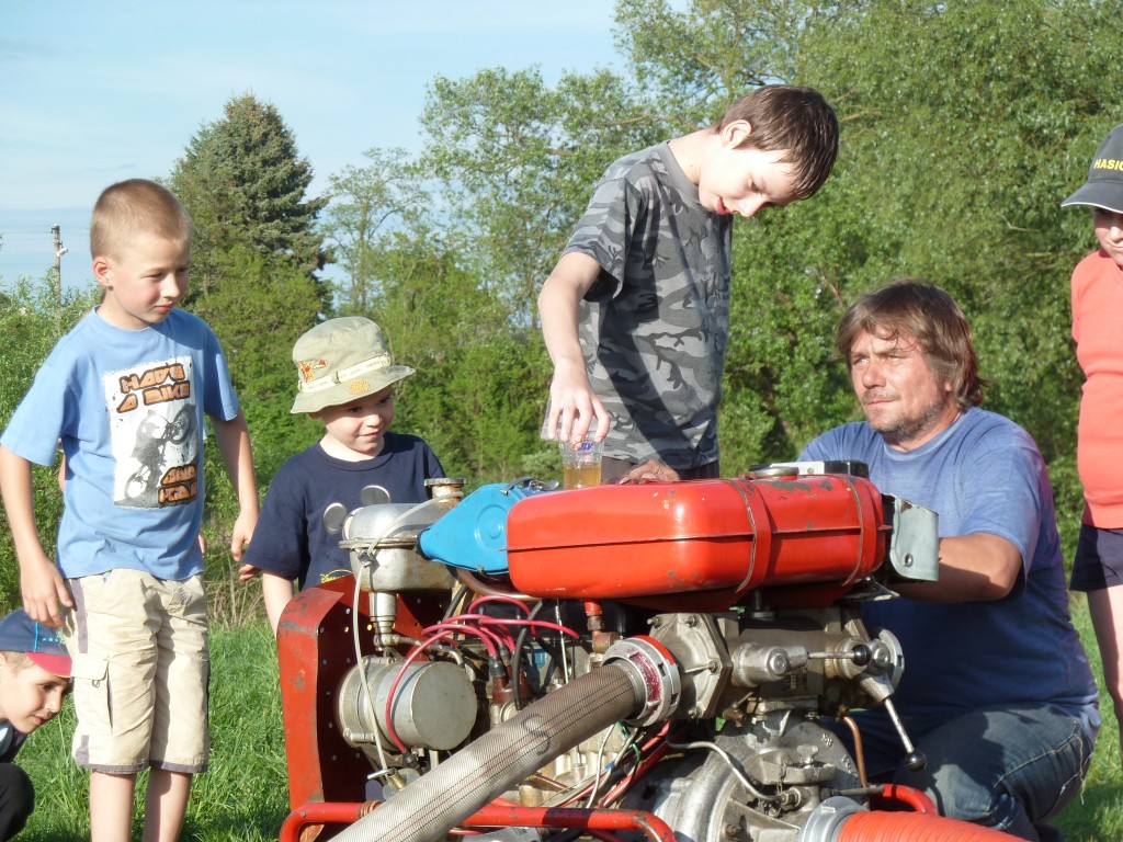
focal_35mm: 128
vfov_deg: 11.6
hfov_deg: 15.4
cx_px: 562
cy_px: 421
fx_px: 4153
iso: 80
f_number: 4.4
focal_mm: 21
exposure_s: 1/250
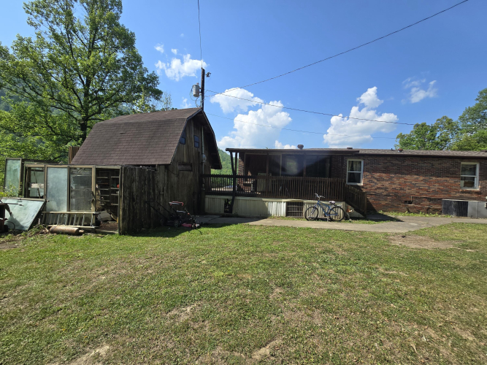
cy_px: 182
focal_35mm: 13
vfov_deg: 89.9
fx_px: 183
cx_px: 244
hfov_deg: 106.2
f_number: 2.2
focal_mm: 2.2
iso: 50
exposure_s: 1/1864
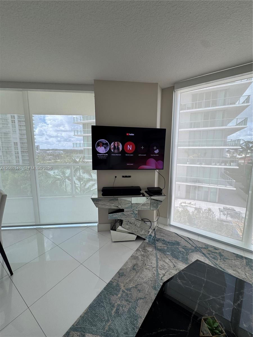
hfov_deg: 85.7
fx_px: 136
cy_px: 168
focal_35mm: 14
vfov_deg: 102.1
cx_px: 126
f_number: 2.2
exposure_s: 1/120
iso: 64
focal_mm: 2.22
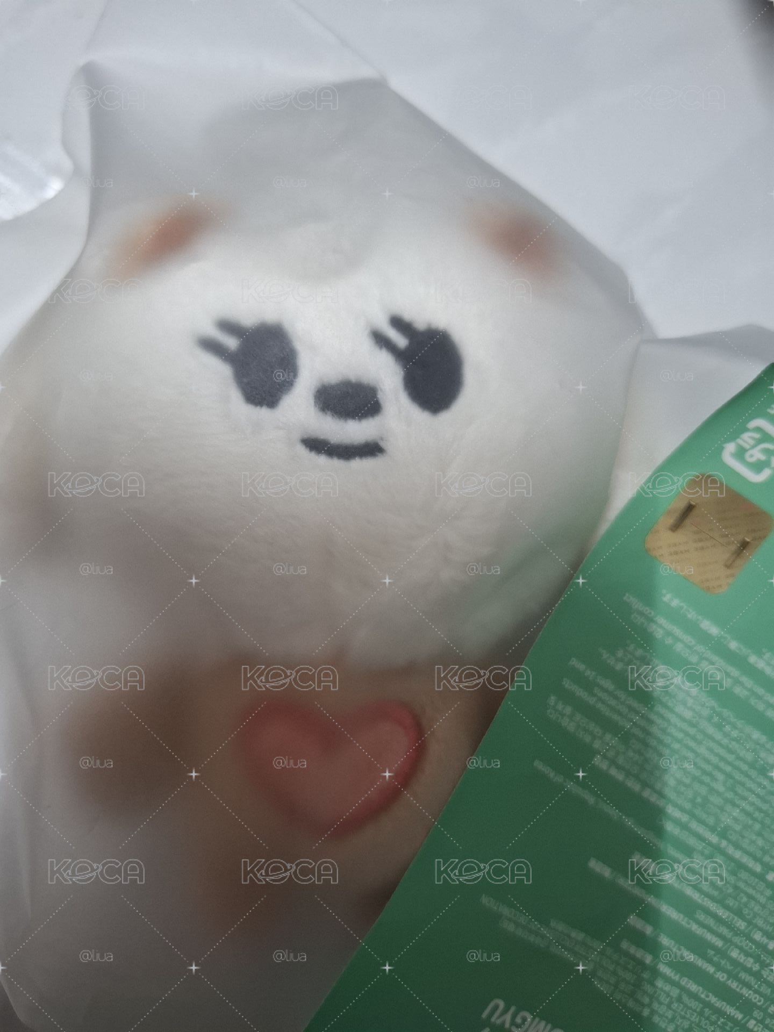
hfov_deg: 58.9
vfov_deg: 73.9
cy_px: 516
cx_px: 387
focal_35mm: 23
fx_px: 686
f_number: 1.8
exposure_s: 1/30
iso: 400
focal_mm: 5.54
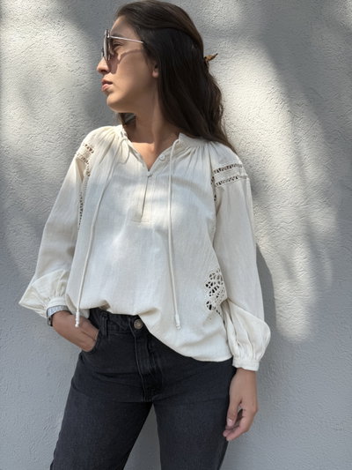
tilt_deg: -4.5
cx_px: 176
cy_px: 235
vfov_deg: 71.6
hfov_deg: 56.8
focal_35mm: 24
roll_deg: -1.6
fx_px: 325
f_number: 1.78
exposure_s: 1/1585
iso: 80
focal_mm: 6.76
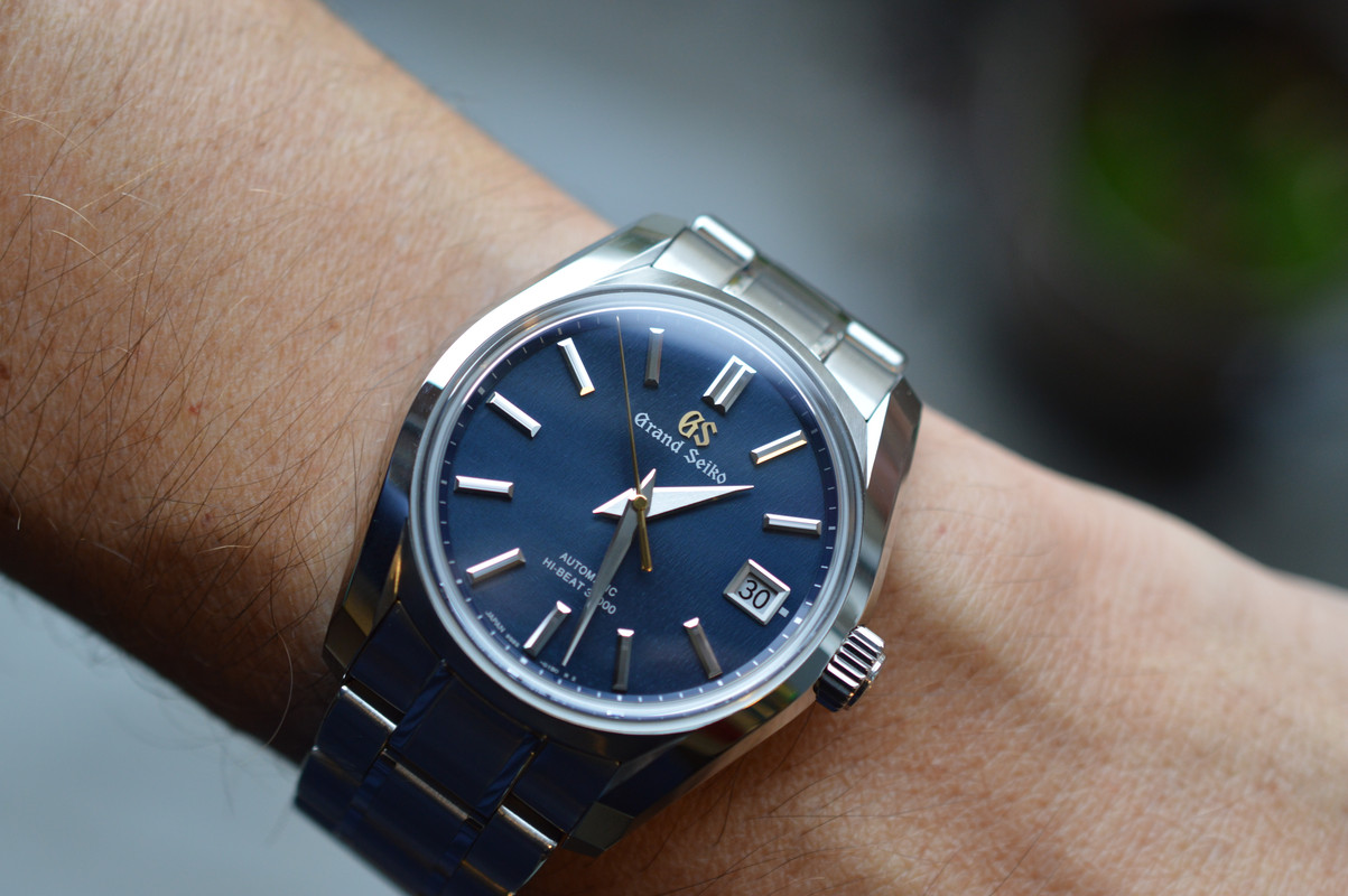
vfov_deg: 22.6
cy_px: 448
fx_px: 2245
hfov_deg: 33.4
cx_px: 674
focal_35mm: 60
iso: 400
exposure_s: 1/80
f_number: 4.5
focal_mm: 40
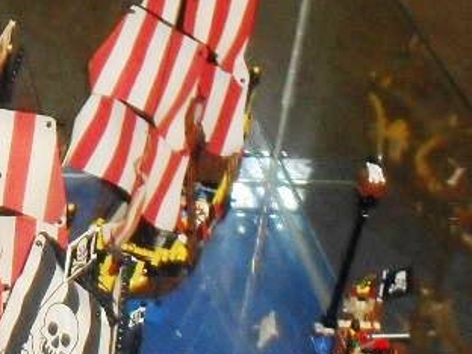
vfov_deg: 9.1
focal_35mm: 161
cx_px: -182
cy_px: 422
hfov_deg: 11.9
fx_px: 2195
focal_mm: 8.7
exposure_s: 1/45
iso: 240
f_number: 3.9
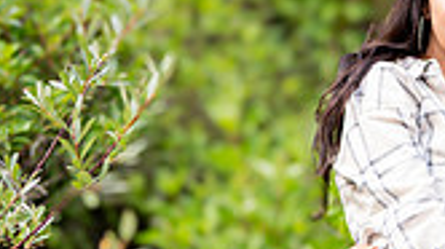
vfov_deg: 9.2
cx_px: 303
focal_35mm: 128
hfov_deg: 16.7
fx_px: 1509
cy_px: 355
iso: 200
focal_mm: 35
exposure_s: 1/8000
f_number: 1.2
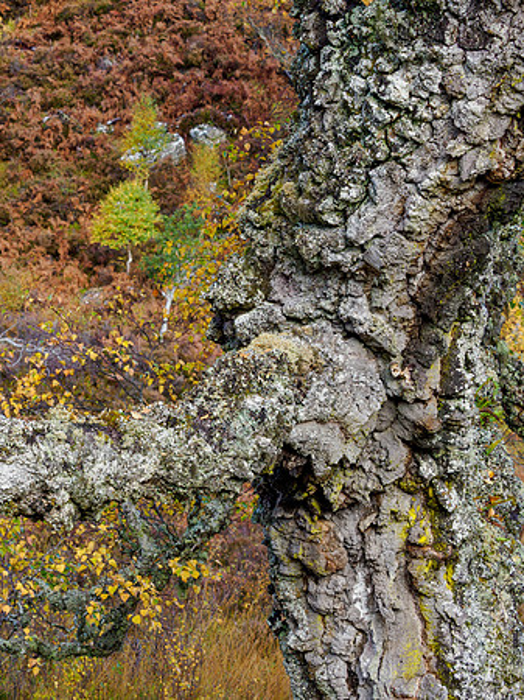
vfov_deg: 18.4
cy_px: 350
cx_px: 58
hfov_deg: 13.7
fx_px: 2155
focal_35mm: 107
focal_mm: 40
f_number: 7.1
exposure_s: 1/30
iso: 200
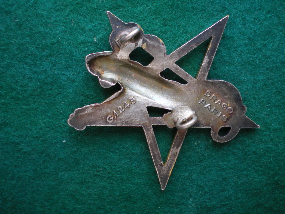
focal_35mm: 38
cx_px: 142
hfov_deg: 49.0
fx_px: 313
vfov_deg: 37.7
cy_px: 107
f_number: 3.1
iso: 200
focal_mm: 6.3
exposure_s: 1/50
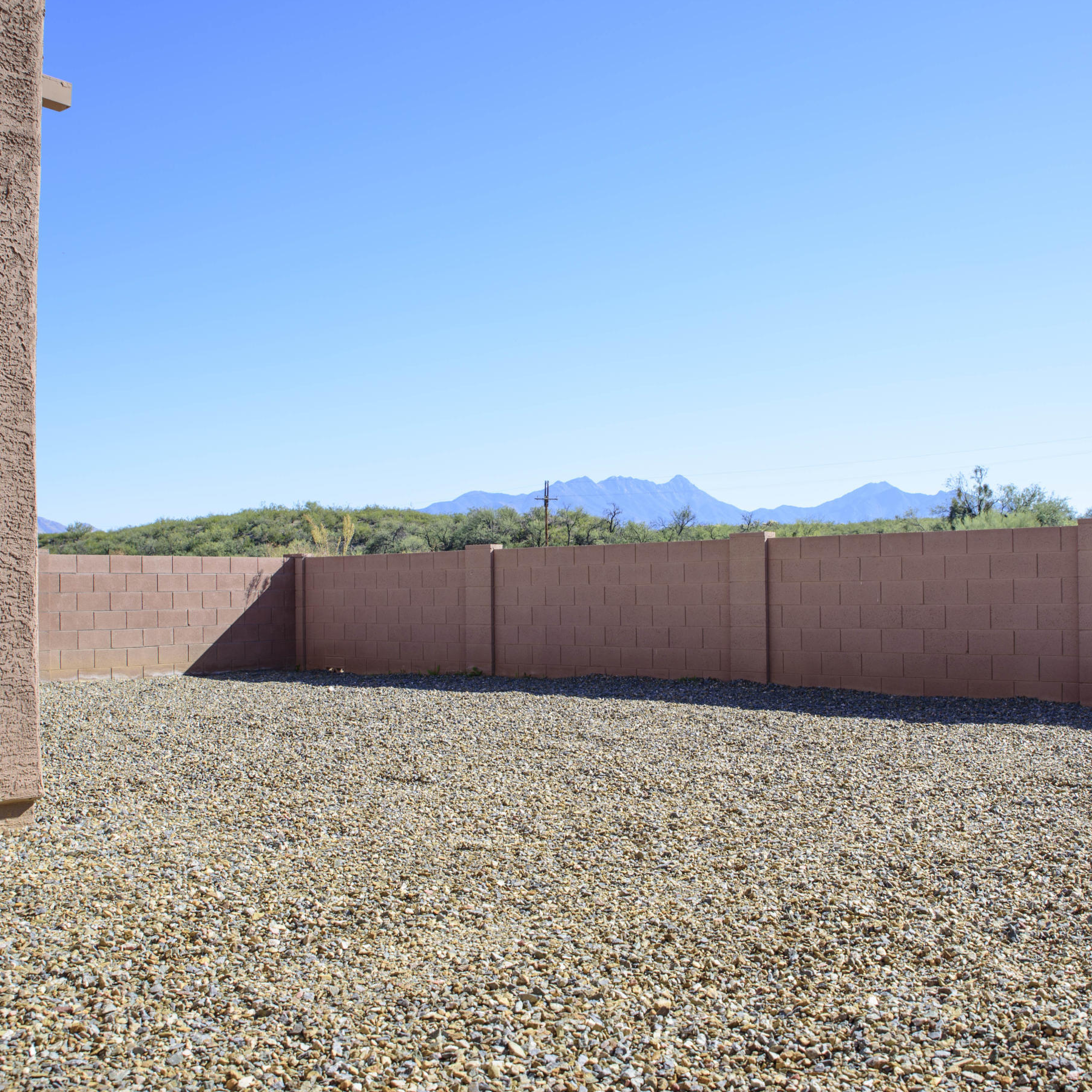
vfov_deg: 48.4
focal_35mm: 34
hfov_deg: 48.3
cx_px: 632
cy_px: 572
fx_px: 1213
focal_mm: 24
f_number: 7.1
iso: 100
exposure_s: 1/250
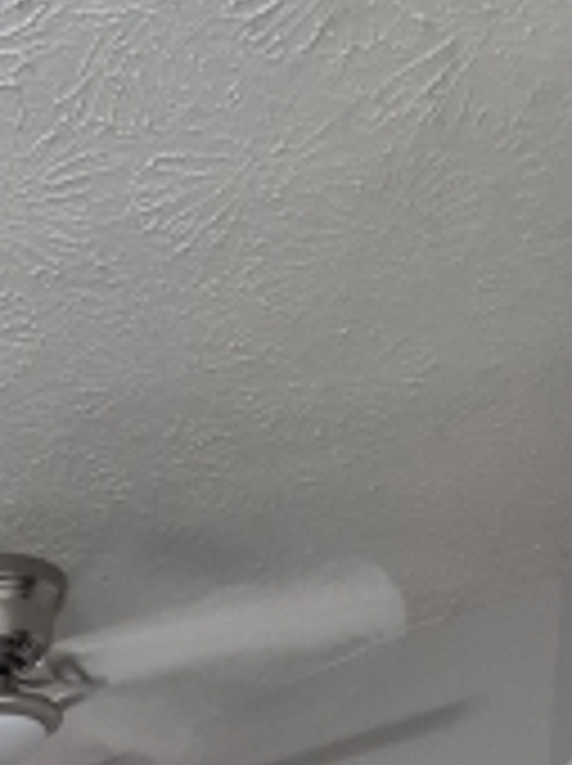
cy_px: 1244
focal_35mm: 51
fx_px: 1126
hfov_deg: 24.0
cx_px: -221
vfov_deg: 24.8
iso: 200
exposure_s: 1/60
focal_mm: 1.74
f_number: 2.2
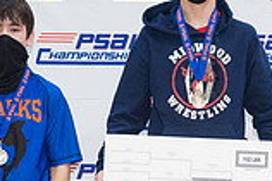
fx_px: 1185
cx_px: 185
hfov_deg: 13.1
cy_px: 232
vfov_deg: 8.6
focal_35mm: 157
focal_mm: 35
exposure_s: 1/400
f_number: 3.5
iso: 4000
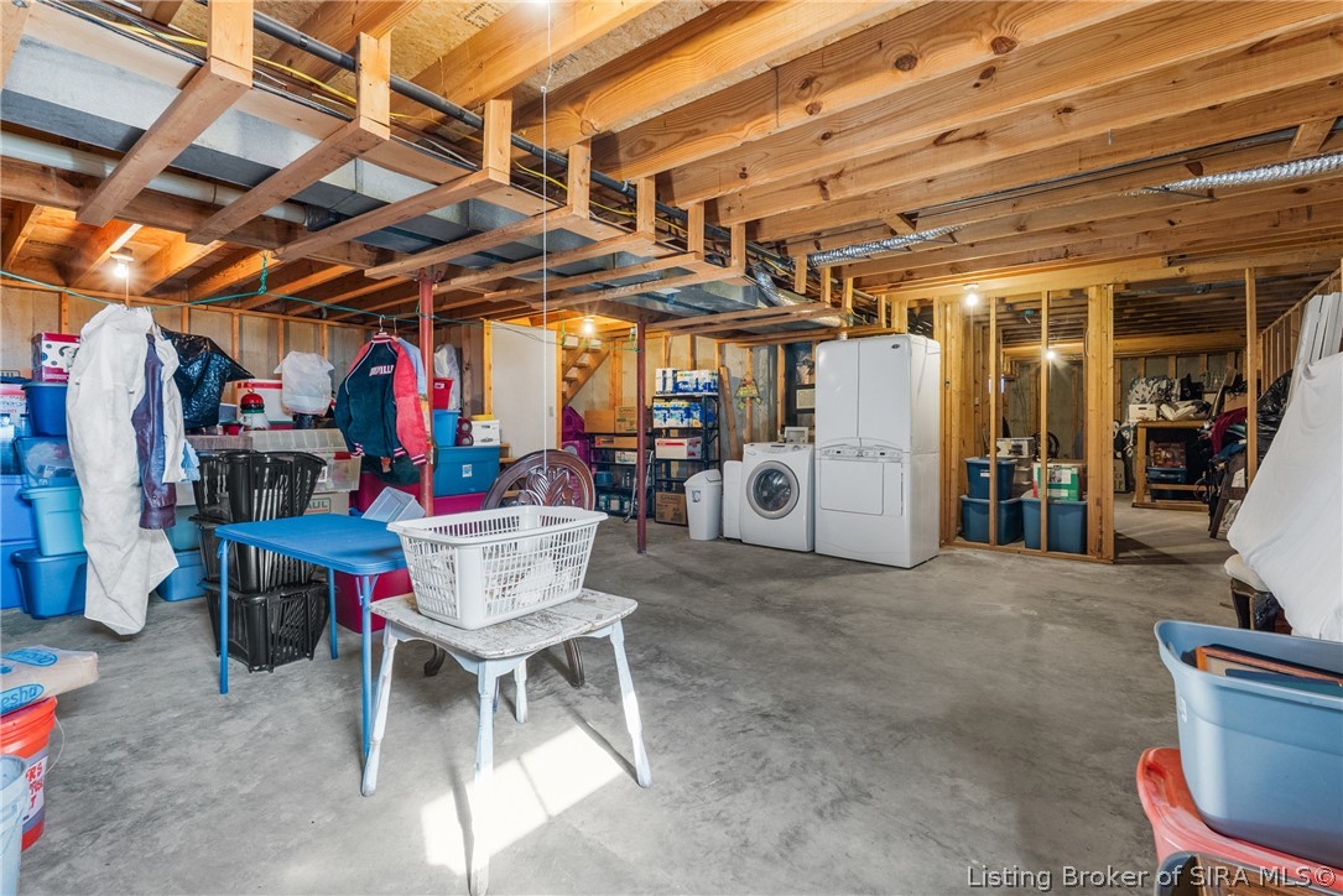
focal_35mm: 16
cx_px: 672
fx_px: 597
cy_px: 448
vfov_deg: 73.8
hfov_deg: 96.7
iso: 800
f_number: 11
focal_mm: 16
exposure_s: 1.3
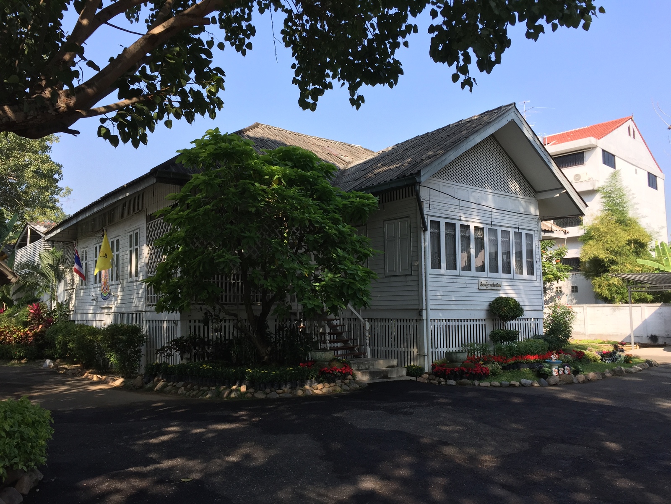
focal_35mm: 29
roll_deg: +0.0
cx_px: 336
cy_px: 252
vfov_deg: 48.2
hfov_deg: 61.7
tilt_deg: +5.0
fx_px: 562
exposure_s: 1/964
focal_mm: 4.15
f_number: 2.2
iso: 32
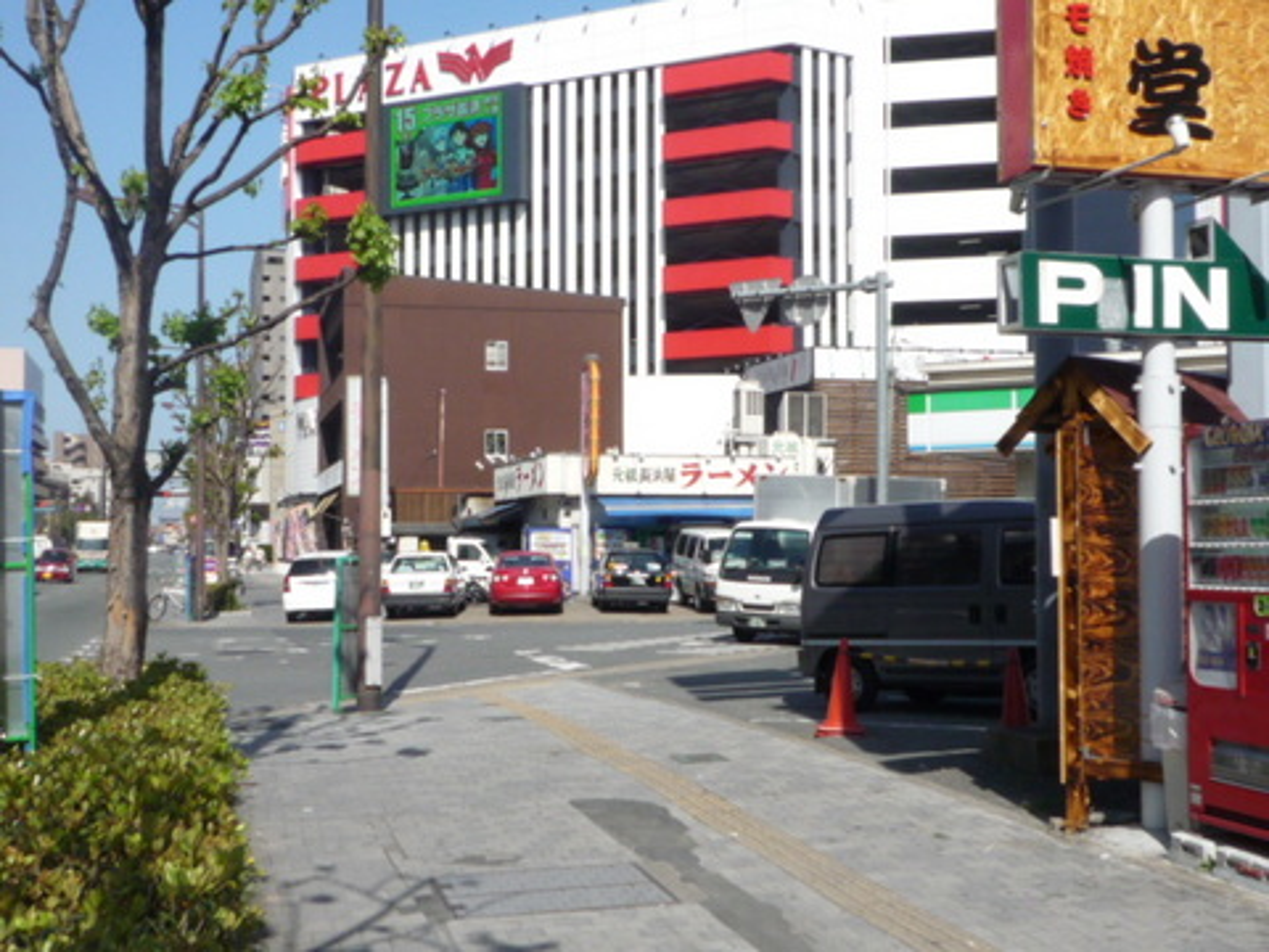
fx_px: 1723
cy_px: 476
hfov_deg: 40.4
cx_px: 634
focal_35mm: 47
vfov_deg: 30.9
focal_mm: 4.7
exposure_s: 1/640
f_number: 4.5
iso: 100
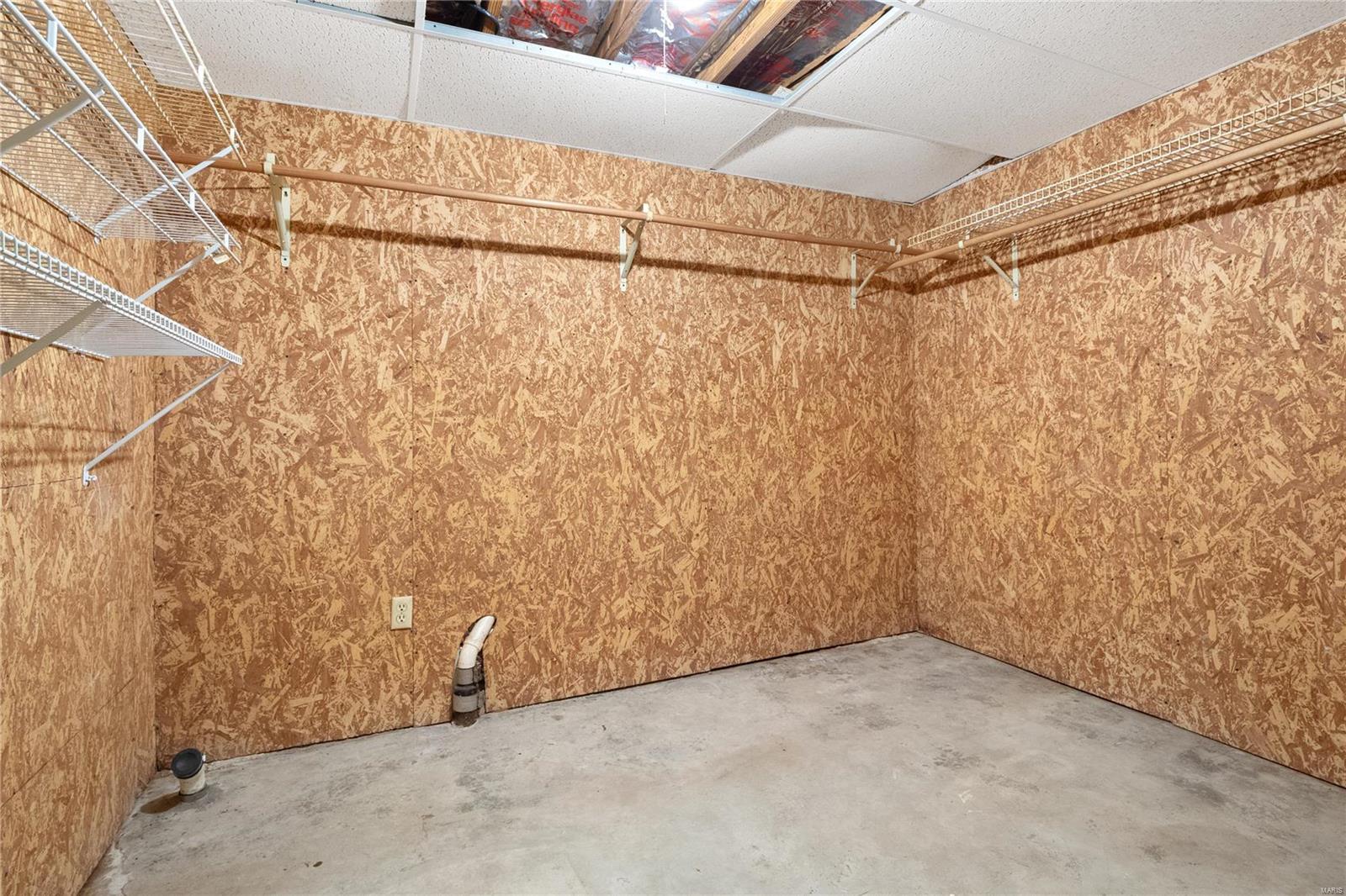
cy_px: 448
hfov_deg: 96.7
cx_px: 673
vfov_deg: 73.7
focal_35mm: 16
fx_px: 598
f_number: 6.3
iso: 400
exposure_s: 1
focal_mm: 8
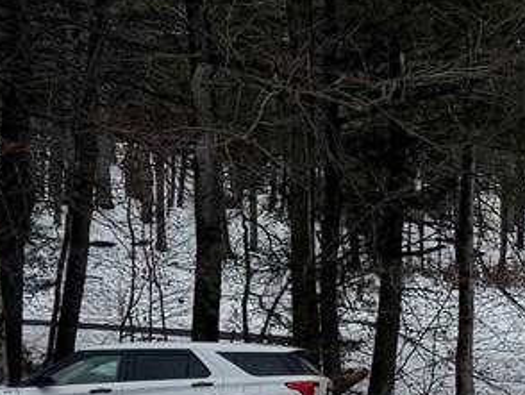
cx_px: 1373
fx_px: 2535
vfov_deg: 8.8
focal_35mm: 167
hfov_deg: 9.9
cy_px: 420
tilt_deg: +1.3
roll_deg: +0.4
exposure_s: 1/383
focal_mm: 6.76
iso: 80
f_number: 1.78
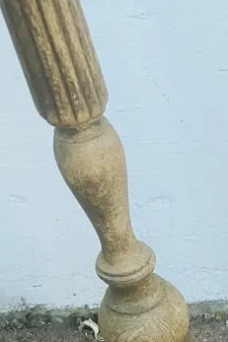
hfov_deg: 15.0
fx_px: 818
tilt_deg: -52.0
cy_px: 391
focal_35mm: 86
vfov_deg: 22.1
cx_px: 315
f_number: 1.8
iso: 80
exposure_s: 1/69
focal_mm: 3.99
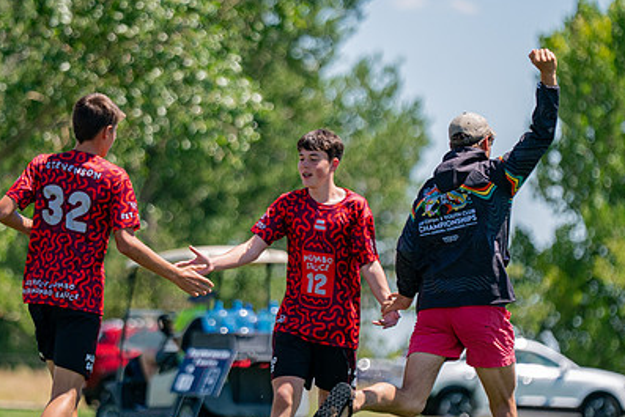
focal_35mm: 375
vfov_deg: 3.7
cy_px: 186
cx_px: 310
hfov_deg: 5.5
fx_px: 6512
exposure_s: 1/8000
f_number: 2.8
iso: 640
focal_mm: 200
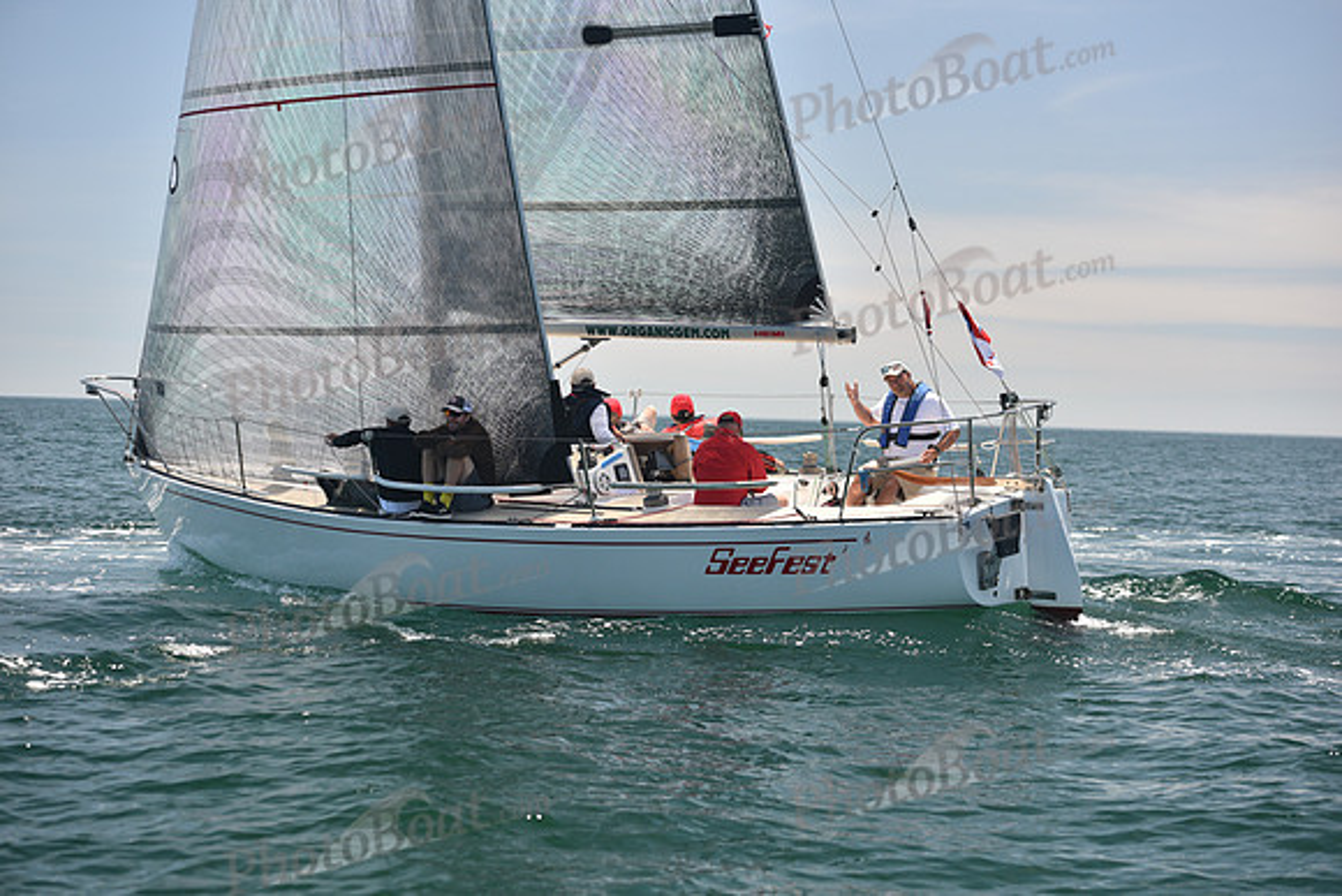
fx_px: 2610
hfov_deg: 28.8
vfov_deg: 19.5
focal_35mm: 70
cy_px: 448
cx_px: 671
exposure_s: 1/800
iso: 250
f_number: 4
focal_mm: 70
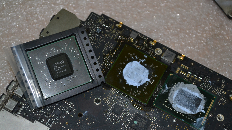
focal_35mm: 76
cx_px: 115
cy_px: 69
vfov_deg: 15.9
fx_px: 468
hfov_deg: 27.9
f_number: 5.6
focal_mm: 48
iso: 450
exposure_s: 1/60
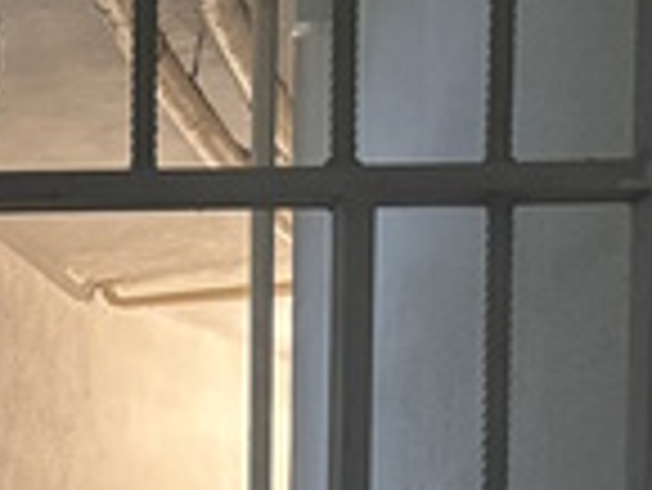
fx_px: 2696
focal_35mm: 143
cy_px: 962
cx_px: -571
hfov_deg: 12.4
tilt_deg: -2.7
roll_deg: +0.0
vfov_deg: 9.7
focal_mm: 5.96
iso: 640
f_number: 1.6
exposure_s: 1/33
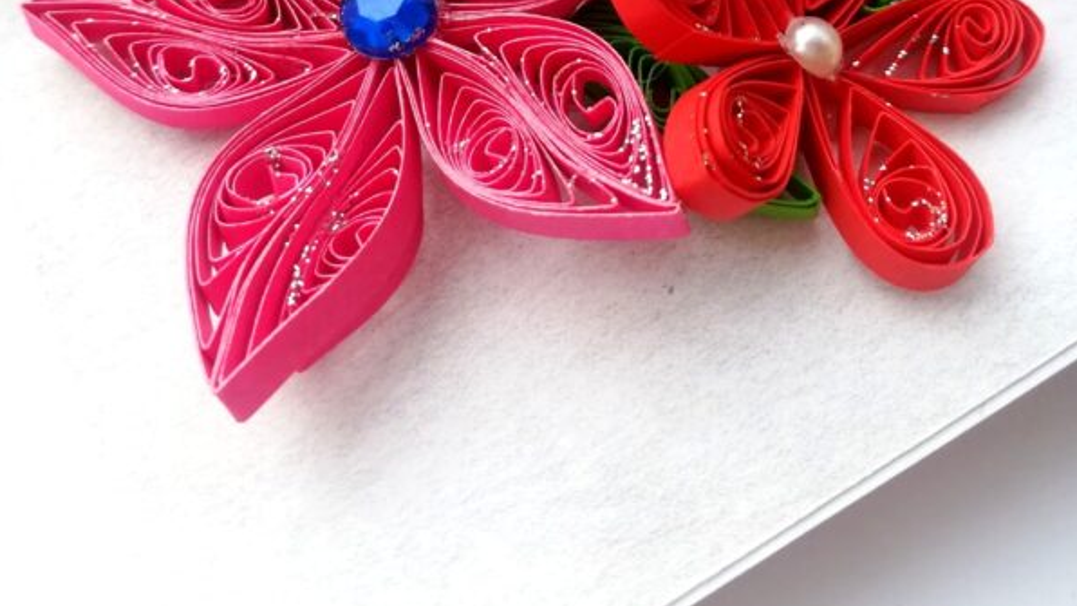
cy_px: -62
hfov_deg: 52.8
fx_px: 1085
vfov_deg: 28.3
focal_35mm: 38
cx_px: 538
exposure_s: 1/398
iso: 50
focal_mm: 3.83
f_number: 2.2
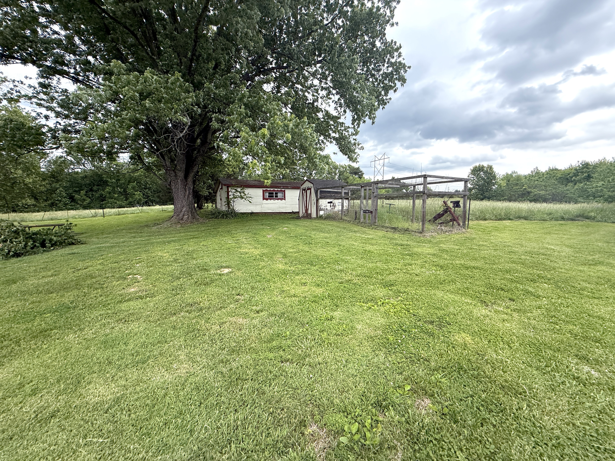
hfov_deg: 102.1
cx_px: 308
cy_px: 230
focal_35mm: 14
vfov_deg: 85.7
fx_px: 249
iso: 64
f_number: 2.2
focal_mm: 2.22
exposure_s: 1/413
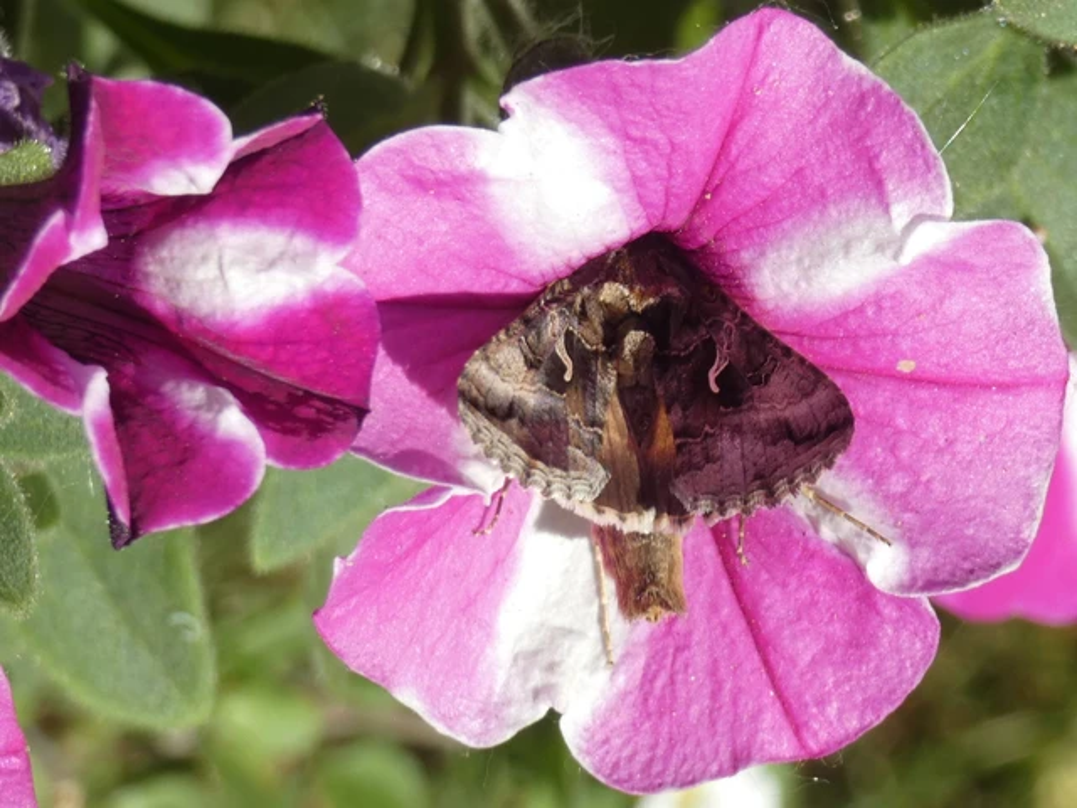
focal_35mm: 147
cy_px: 404
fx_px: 4574
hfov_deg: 13.4
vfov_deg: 10.1
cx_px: 538
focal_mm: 26.3
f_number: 5.4
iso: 80
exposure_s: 1/160
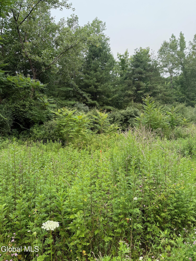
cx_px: 98
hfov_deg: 56.8
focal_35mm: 24
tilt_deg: -0.4
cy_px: 130
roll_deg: -0.5
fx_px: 181
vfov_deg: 71.6
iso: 100
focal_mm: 6.76
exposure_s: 1/909
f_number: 1.78
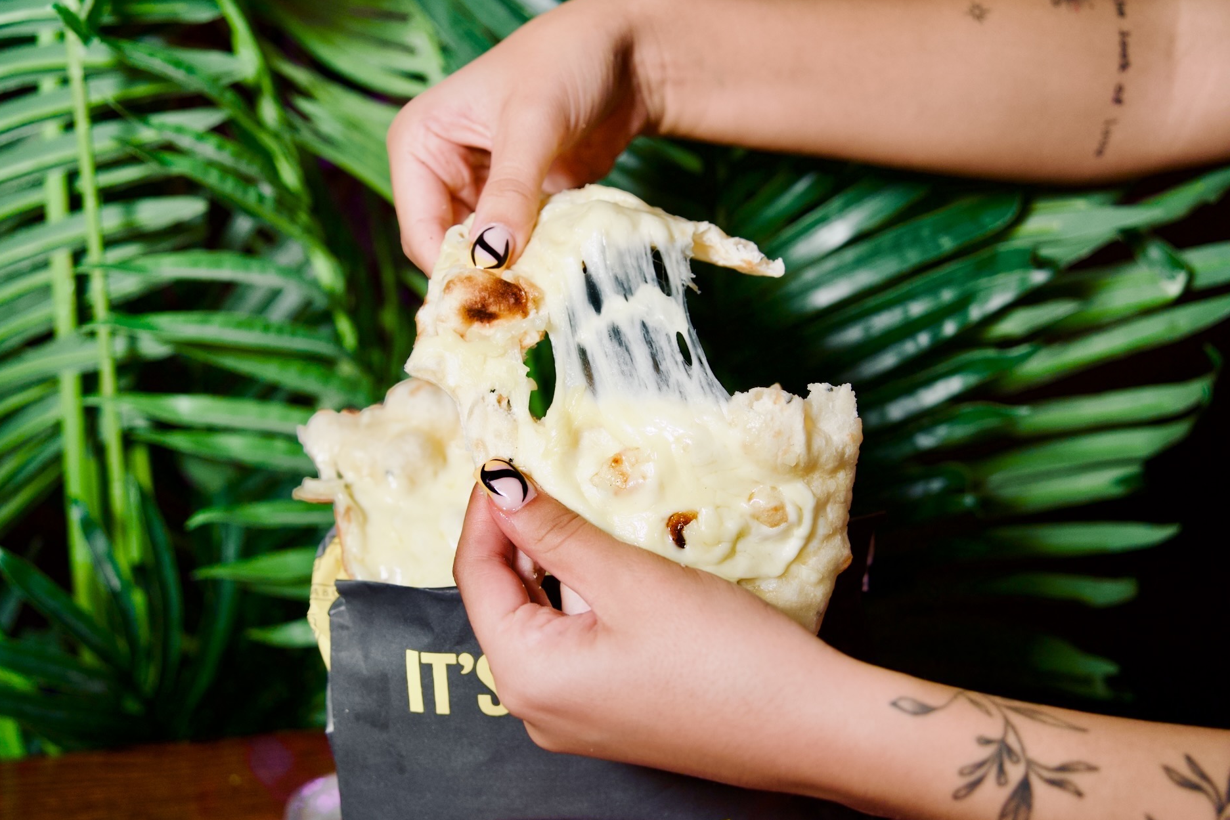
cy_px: 414
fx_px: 1401
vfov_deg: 32.6
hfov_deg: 47.4
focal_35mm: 41
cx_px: 602
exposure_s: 1/250
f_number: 4
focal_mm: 40
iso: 2000
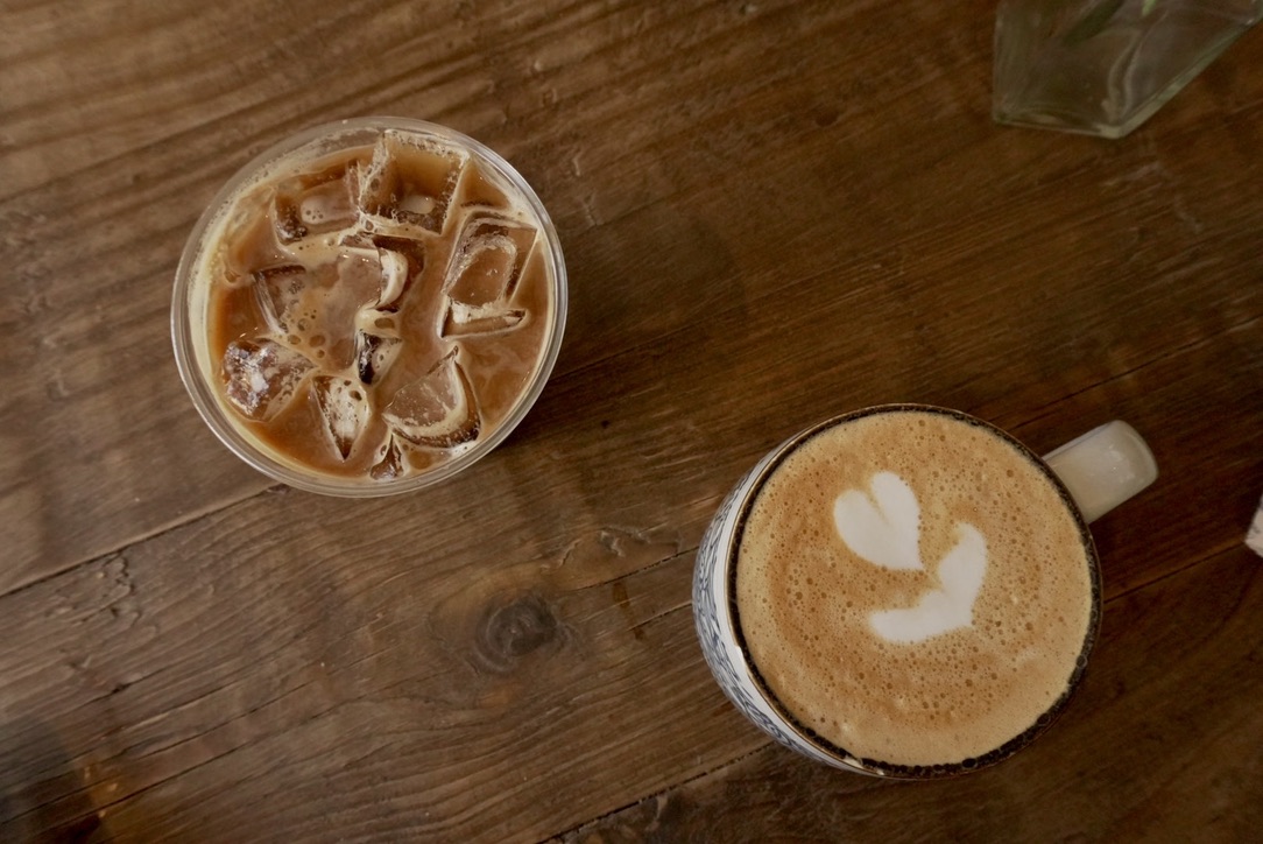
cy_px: 422
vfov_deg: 53.2
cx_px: 632
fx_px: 842
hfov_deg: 73.7
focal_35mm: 24
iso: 3200
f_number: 8
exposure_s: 1/250
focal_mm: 16
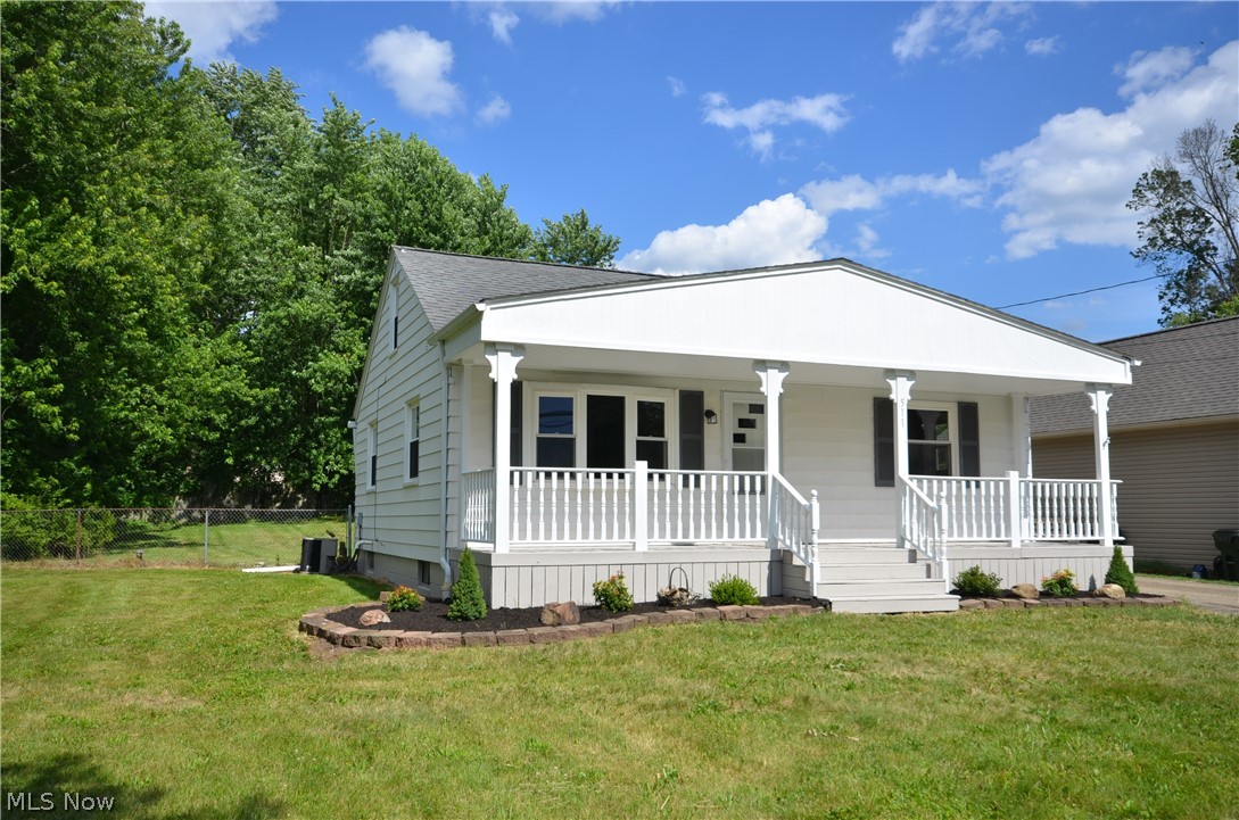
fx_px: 1030
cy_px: 410
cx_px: 620
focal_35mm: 30
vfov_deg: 43.4
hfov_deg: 62.0
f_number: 8
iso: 110
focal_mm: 20
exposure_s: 1/250
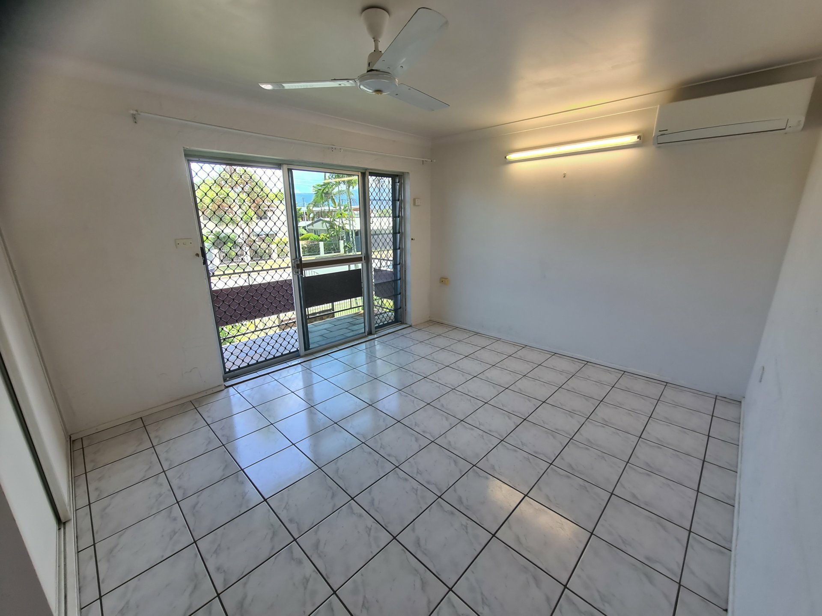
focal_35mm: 13
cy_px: 308
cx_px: 411
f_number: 2.2
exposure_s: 1/100
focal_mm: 2.2
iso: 80
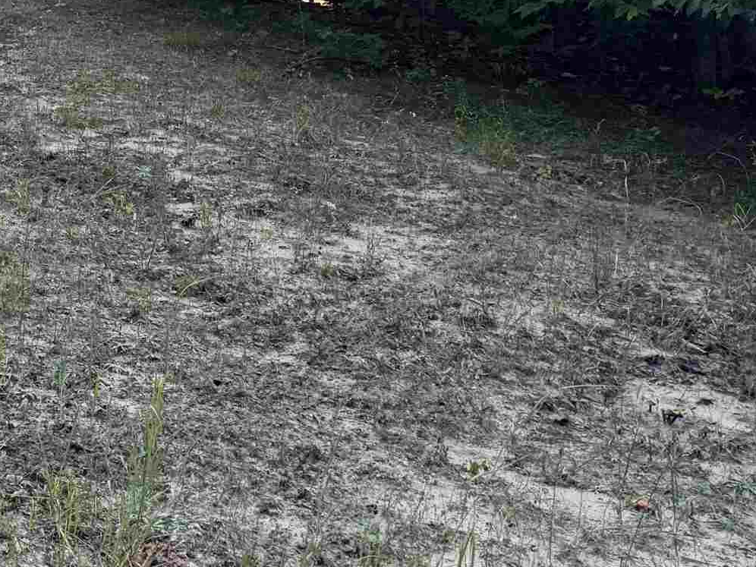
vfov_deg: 18.3
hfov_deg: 22.3
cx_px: -335
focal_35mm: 74
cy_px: -210
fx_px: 1616
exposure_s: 1/683
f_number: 1.78
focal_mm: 6.76
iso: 100
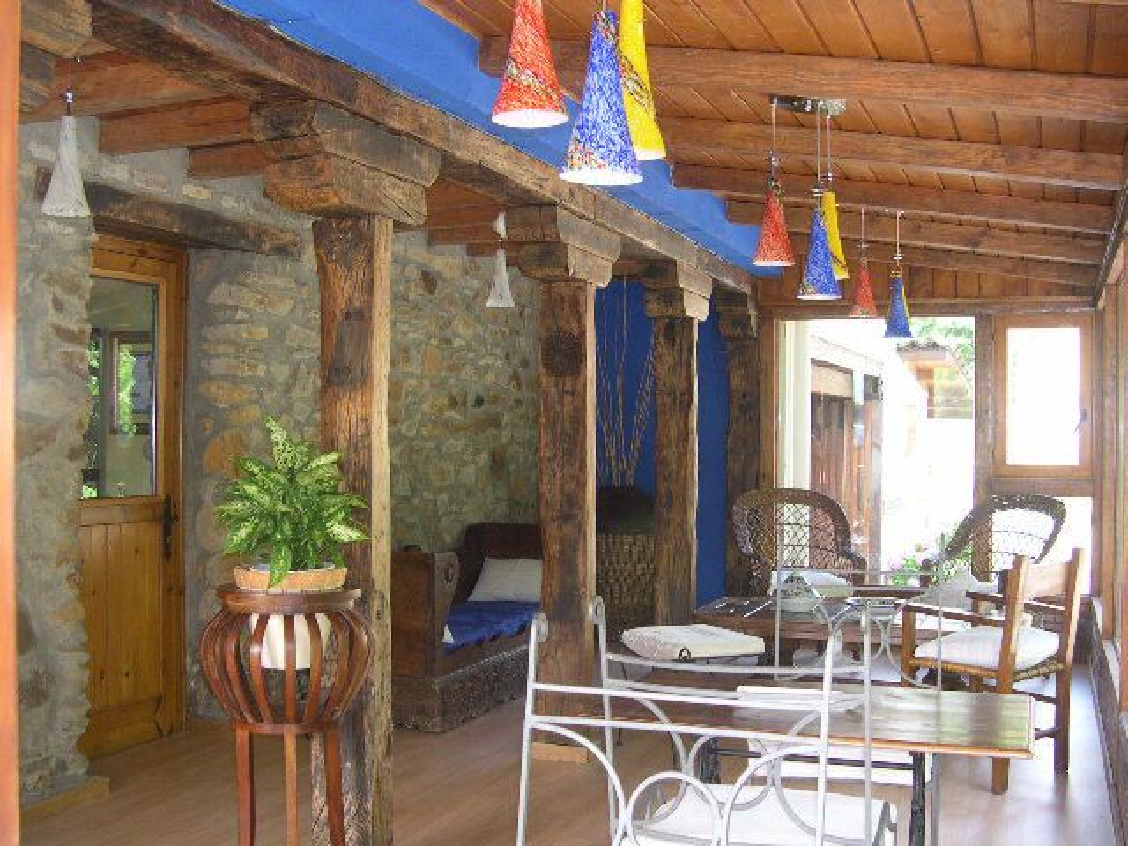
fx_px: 1238
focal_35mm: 38
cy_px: 423
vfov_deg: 37.7
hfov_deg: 49.0
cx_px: 564
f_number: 2.8
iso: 133
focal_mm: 8
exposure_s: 1/30
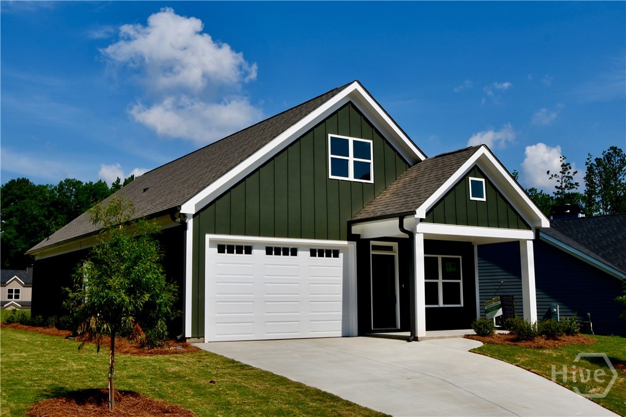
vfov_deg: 43.6
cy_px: 208
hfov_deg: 62.0
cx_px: 313
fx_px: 521
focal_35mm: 30
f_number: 10
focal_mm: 20
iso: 100
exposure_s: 1/400
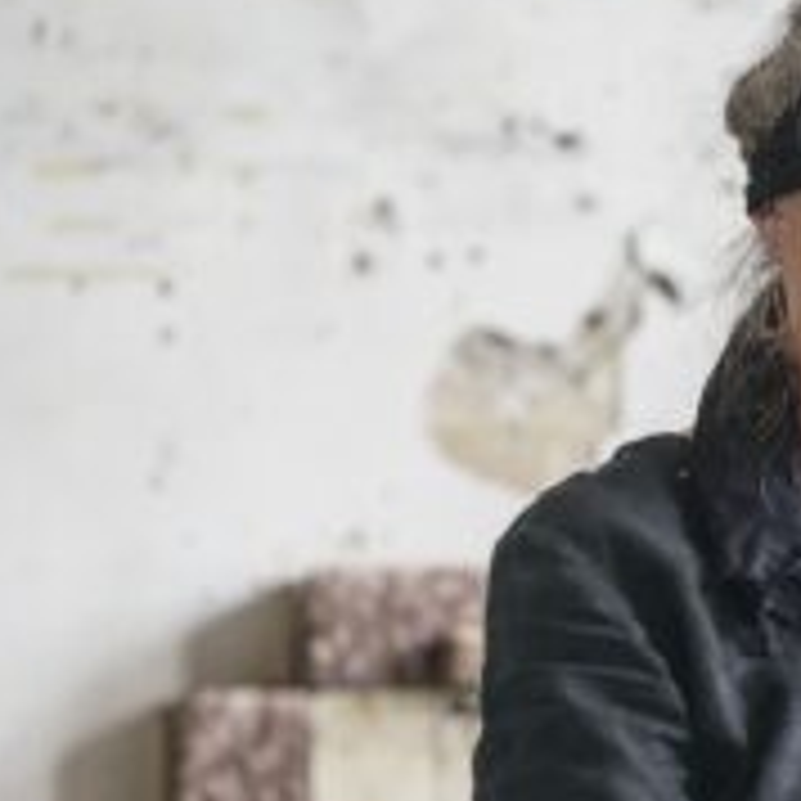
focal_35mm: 184
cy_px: 479
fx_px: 4817
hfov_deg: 9.4
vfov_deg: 9.5
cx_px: 914
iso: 640
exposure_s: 1/200
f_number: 1.7
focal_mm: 56
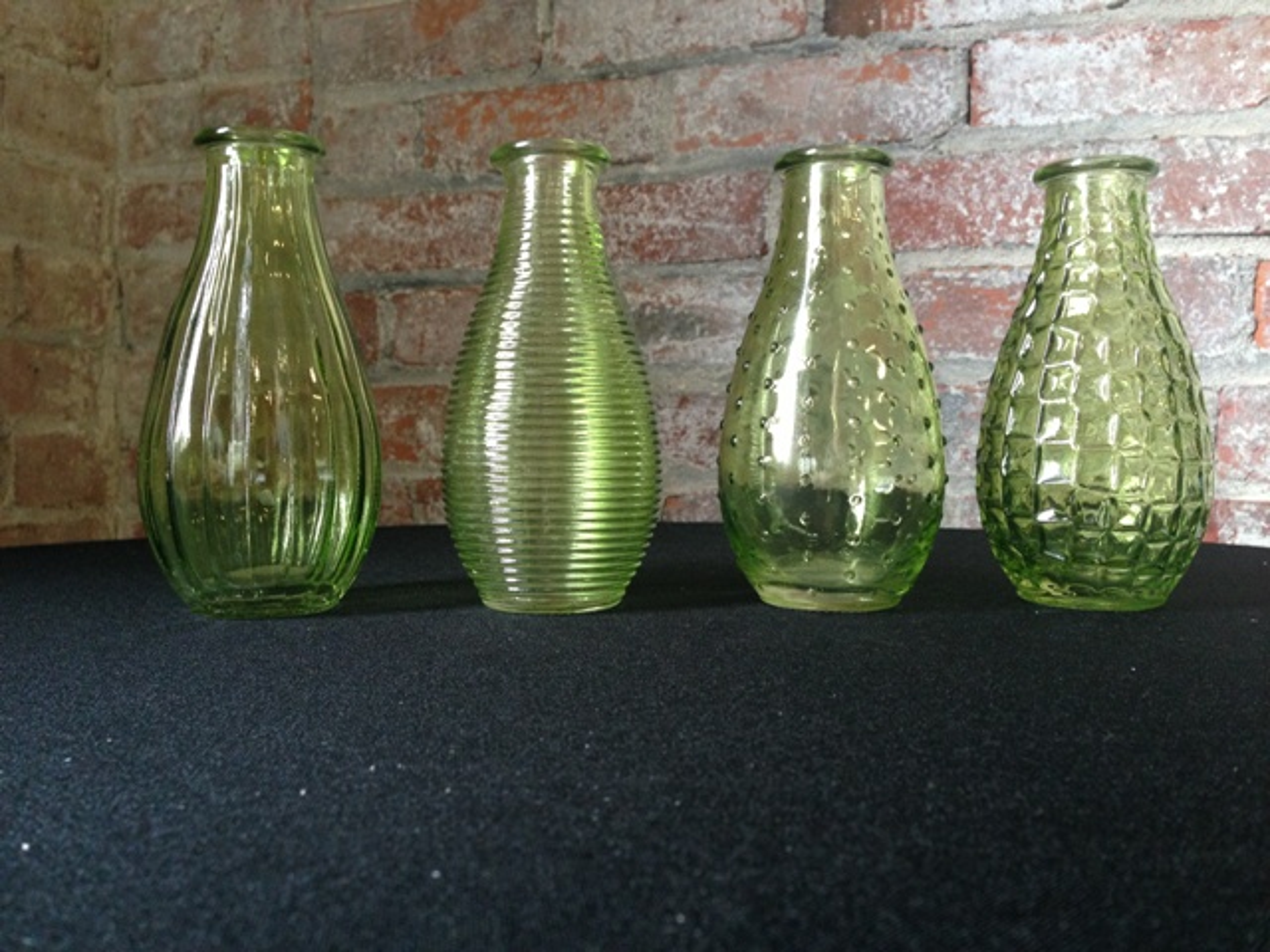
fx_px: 1211
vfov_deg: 42.9
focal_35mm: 33
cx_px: 635
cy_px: 476
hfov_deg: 55.4
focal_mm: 4.13
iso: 200
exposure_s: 1/20
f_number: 2.4
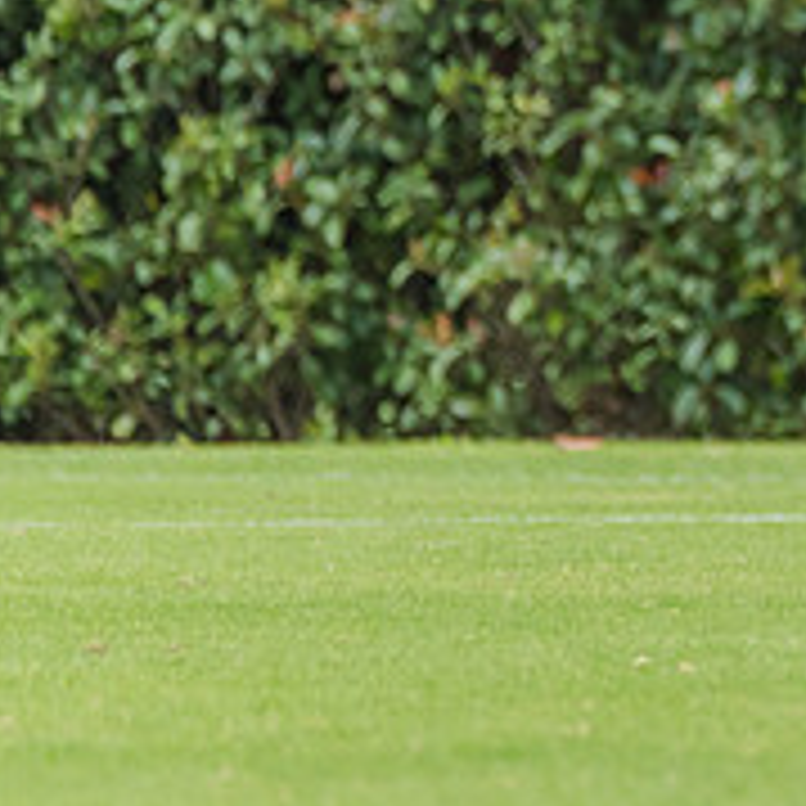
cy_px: -3
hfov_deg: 1.1
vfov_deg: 1.1
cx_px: 1228
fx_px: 41727
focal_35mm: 1584
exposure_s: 1/1600
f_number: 6.3
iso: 1000
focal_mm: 500
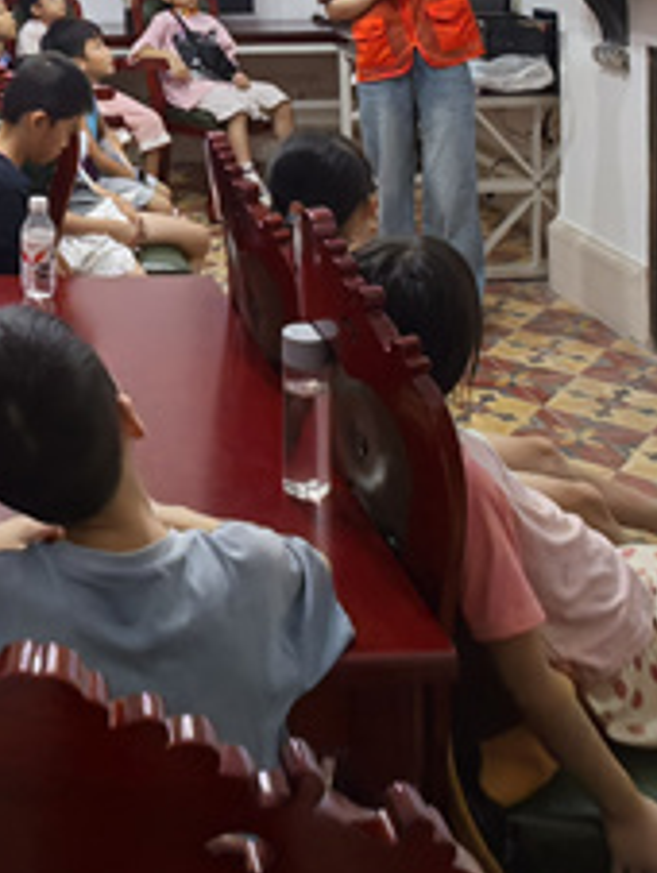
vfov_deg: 34.3
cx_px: -112
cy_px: -135
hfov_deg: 28.0
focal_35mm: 46
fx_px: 1162
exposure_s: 1/60
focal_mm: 1.76
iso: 320
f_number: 2.2
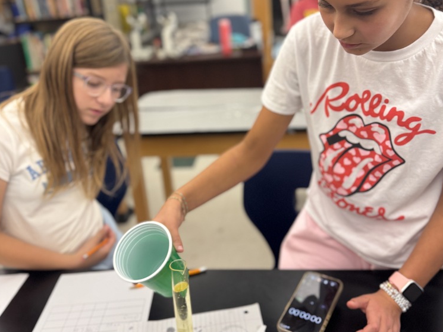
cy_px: 132
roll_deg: +4.5
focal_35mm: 33
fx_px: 422
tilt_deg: -18.8
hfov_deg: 55.3
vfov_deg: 42.7
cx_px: 226
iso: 160
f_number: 1.78
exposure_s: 1/120
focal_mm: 6.76
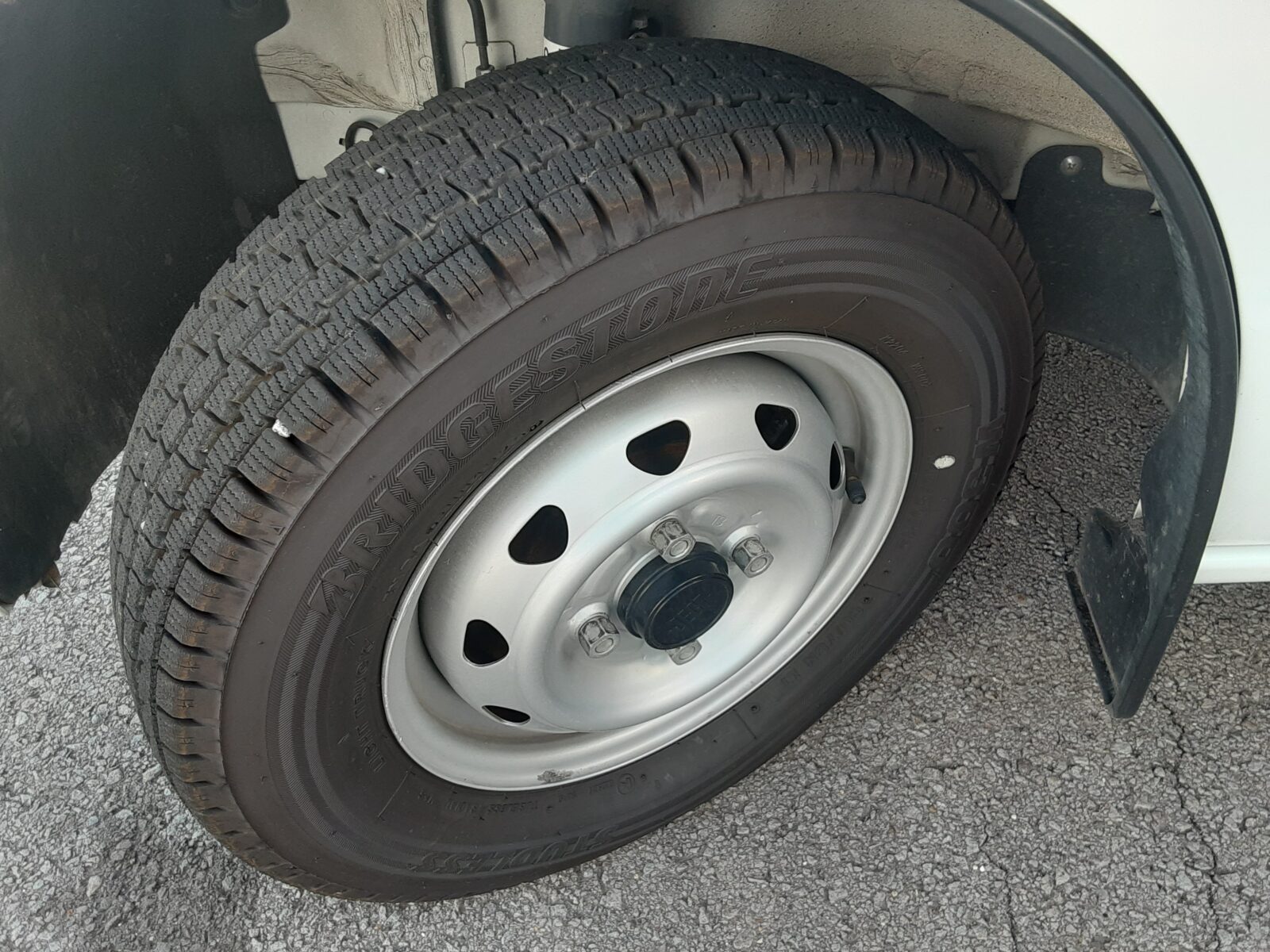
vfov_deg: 51.4
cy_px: 476
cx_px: 635
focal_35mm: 27
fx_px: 991
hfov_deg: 65.3
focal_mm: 2.91
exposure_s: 1/121
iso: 40
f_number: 1.9
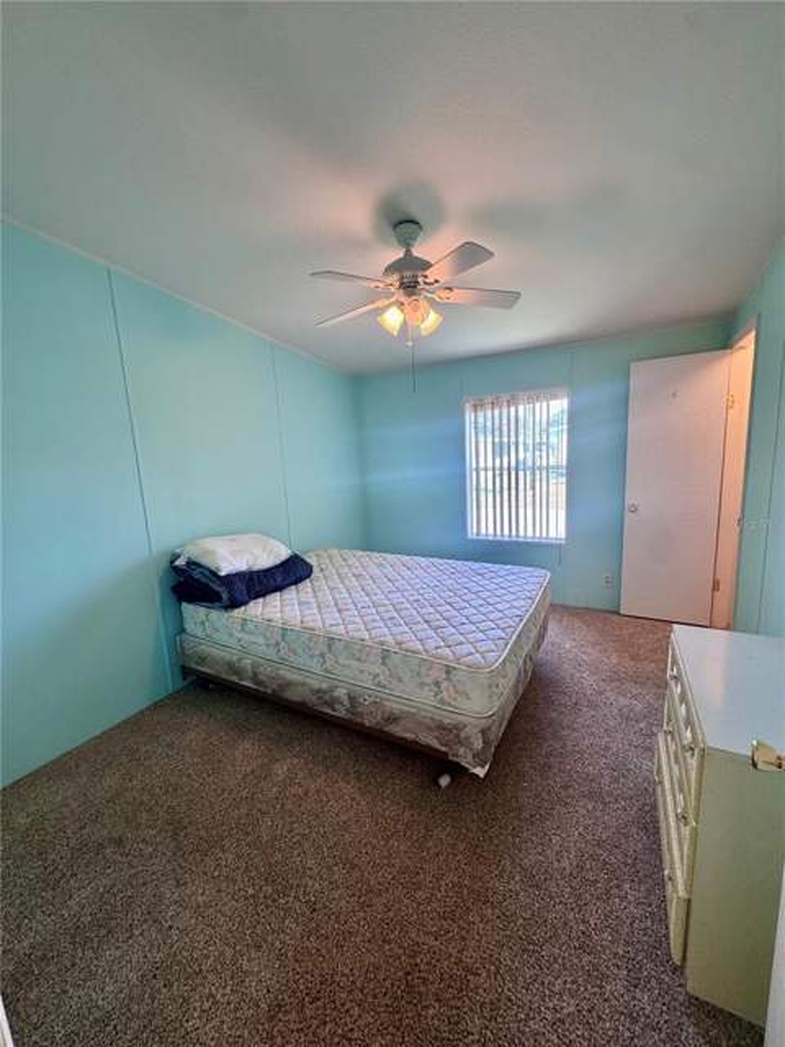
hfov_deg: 85.7
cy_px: 524
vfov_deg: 102.1
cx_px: 392
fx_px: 423
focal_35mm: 14
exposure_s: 1/60
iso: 200
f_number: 2.2
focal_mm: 2.22
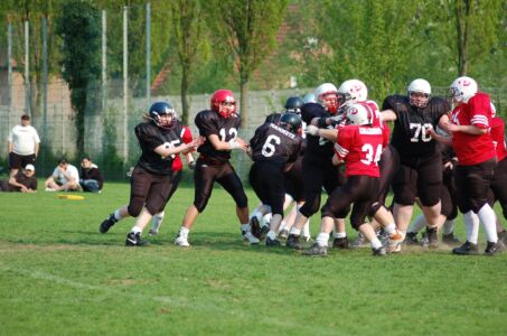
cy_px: 168
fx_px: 2846
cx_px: 254
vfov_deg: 6.8
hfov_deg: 10.2
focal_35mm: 202
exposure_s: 1/1000
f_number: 4.5
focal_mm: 135
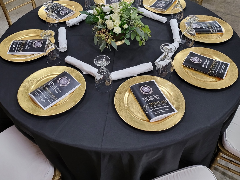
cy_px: 59
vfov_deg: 42.3
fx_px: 229
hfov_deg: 55.3
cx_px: 115
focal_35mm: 33
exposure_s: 1/40
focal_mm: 5
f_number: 1.8
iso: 320
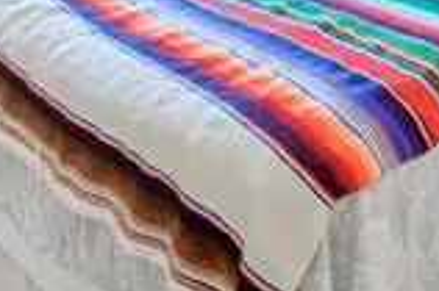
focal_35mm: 91
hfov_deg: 19.6
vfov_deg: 12.2
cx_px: 647
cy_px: -392
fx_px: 1109
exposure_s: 1/100
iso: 320
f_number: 8
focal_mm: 14
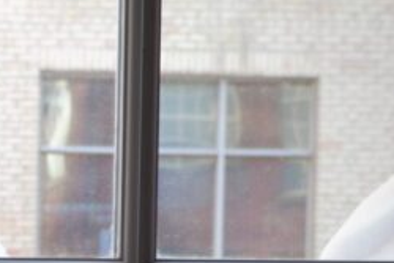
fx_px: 1478
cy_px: 508
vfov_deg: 9.6
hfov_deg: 13.6
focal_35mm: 135
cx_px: -312
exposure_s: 1/42
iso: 200
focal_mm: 22.8
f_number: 4.2
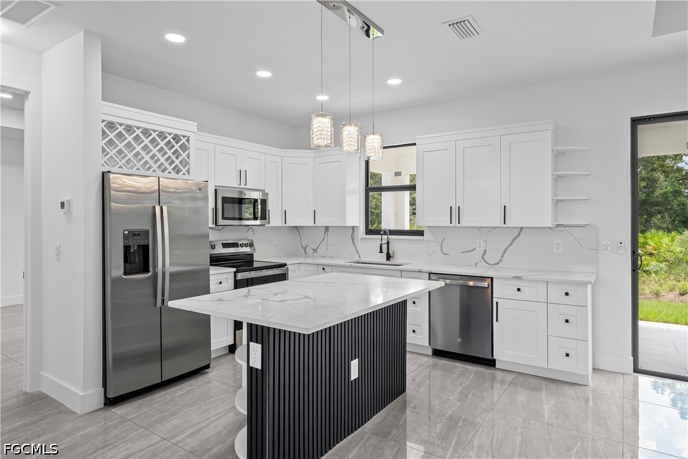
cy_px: 230
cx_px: 344
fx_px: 382
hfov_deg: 84.0
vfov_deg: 62.0
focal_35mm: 20
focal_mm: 20
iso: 200
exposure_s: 1/3
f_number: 9
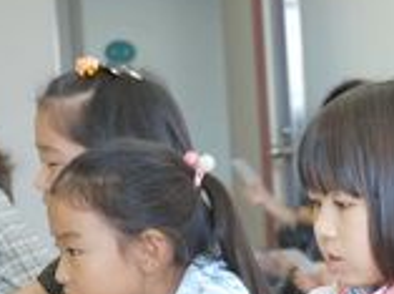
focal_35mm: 166
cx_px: 289
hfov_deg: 11.9
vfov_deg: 8.8
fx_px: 1885
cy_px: 303
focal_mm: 40
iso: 200
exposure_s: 1/30
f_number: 4.5
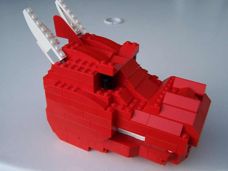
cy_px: 86
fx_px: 250
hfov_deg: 49.0
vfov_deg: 37.7
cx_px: 114
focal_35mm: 38
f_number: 2.8
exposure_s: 1/250
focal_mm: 6.3
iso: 80
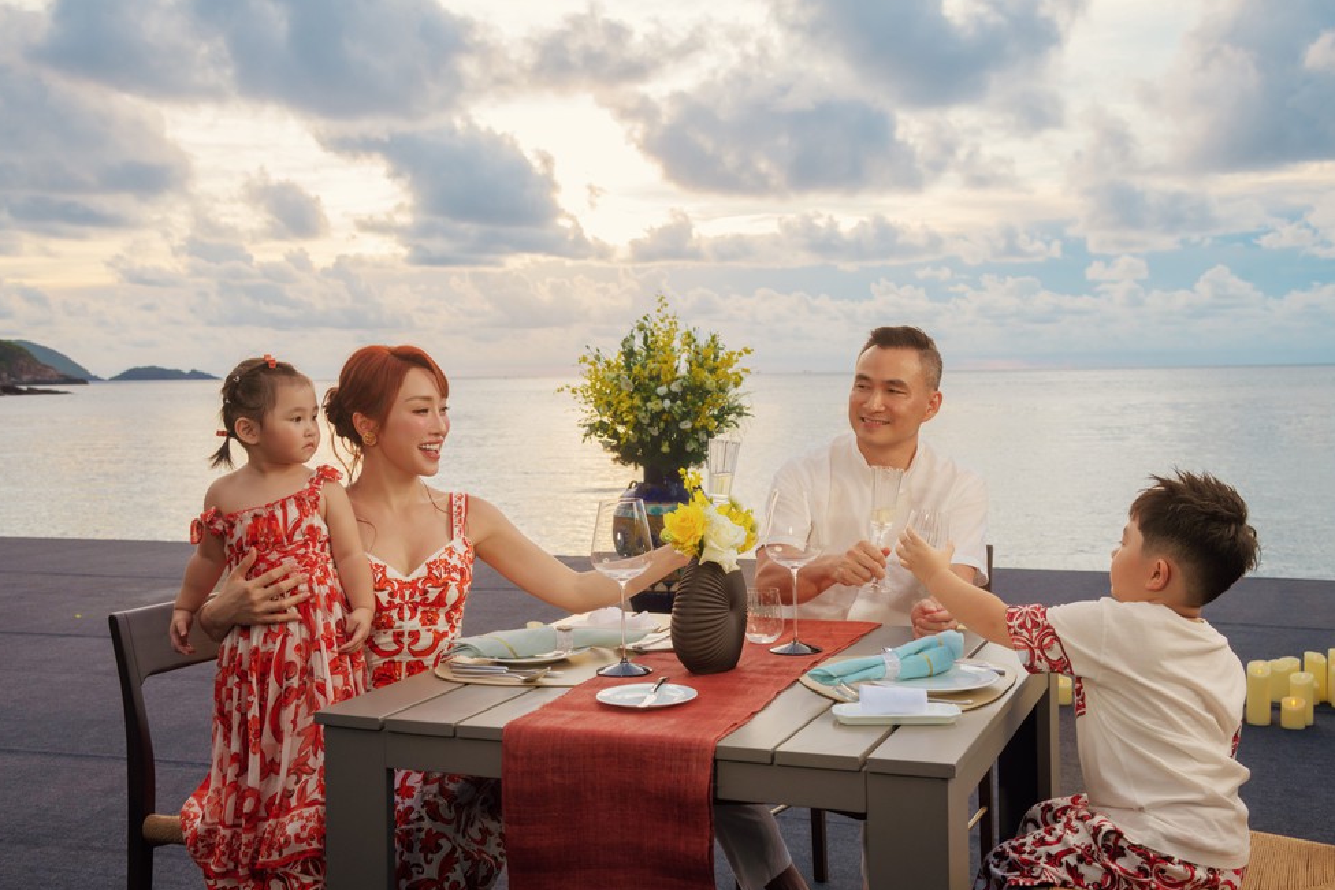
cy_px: 455
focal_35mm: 41
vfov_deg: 32.6
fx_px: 1521
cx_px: 668
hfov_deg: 47.4
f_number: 7.1
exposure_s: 1/160
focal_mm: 40
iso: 250
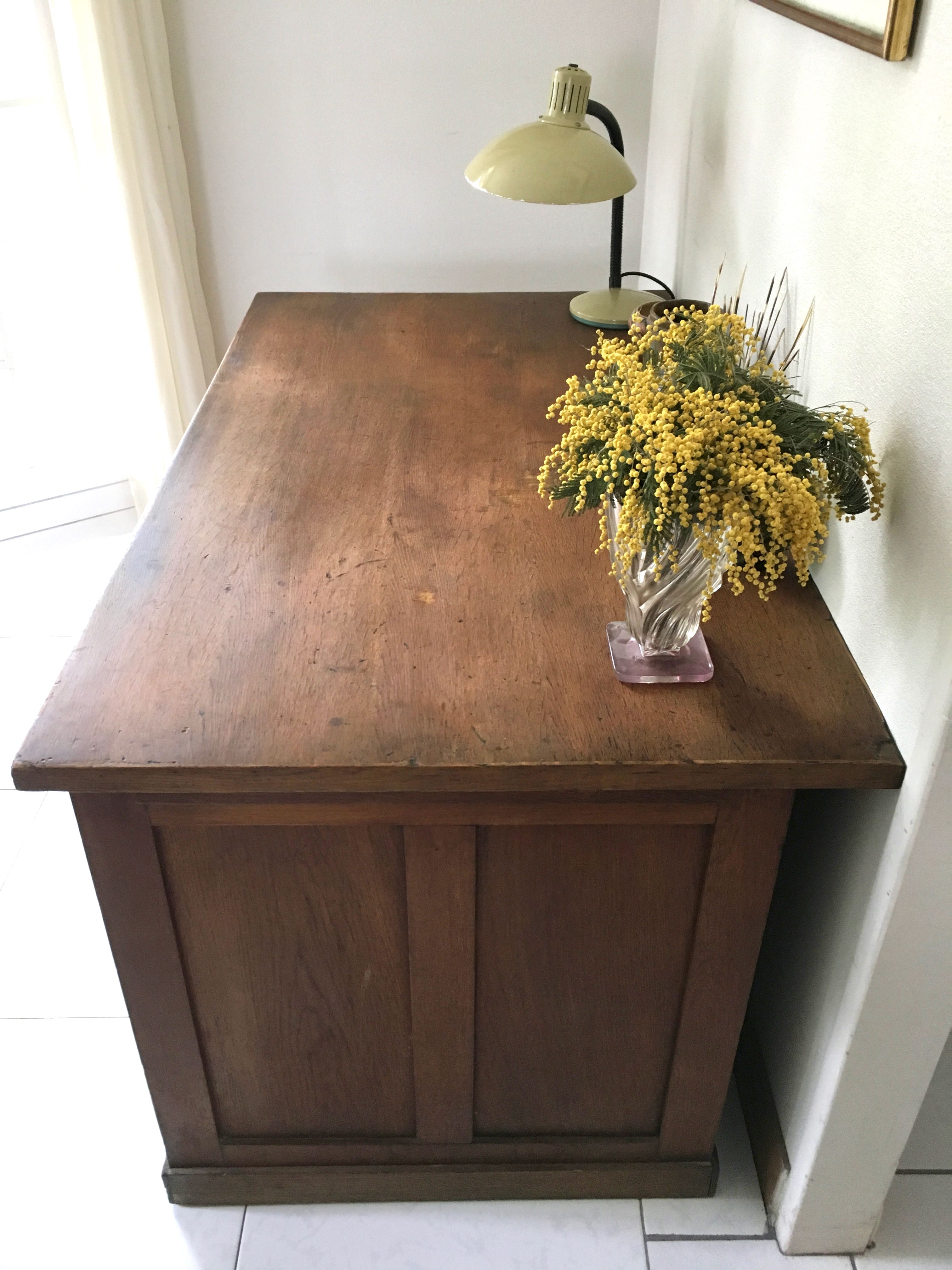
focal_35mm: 29
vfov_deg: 61.7
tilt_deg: -37.1
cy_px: 635
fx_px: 1063
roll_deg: +1.3
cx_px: 476
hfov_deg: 48.2
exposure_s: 1/30
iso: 125
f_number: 2.2
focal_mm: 4.15
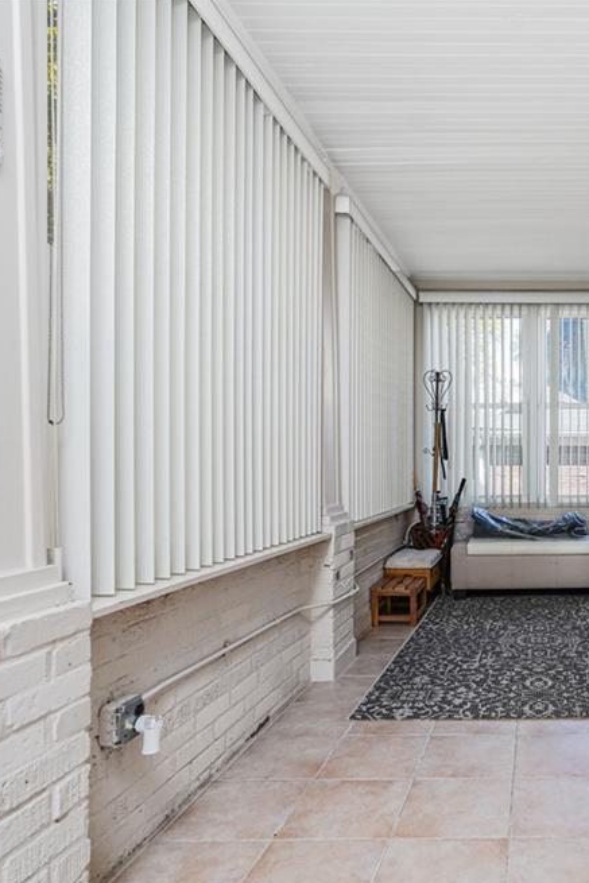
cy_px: 454
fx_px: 613
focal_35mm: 25
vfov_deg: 71.5
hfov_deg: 44.9
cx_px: 565
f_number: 5
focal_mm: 16
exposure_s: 1/50
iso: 100
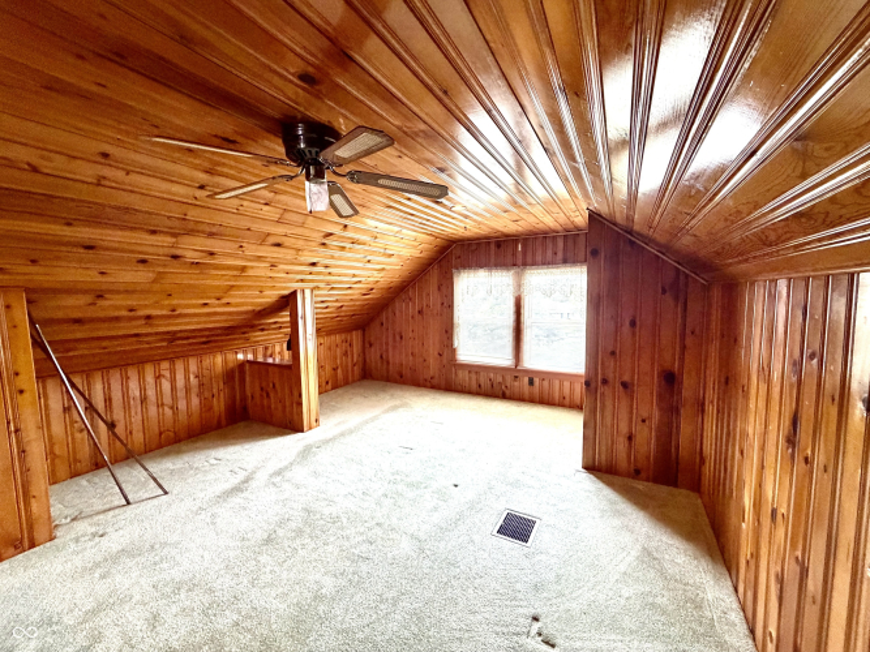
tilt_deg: -3.3
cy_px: 326
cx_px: 435
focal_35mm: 14
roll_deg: +0.1
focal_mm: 2.22
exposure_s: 1/60
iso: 400
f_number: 2.2
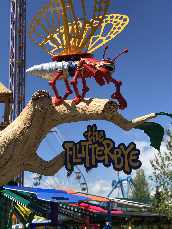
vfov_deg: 33.8
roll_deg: +1.4
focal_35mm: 57
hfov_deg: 25.7
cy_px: 114
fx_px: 378
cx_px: 86
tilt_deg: +17.2
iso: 20
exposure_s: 1/870
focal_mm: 6.6
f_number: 2.8
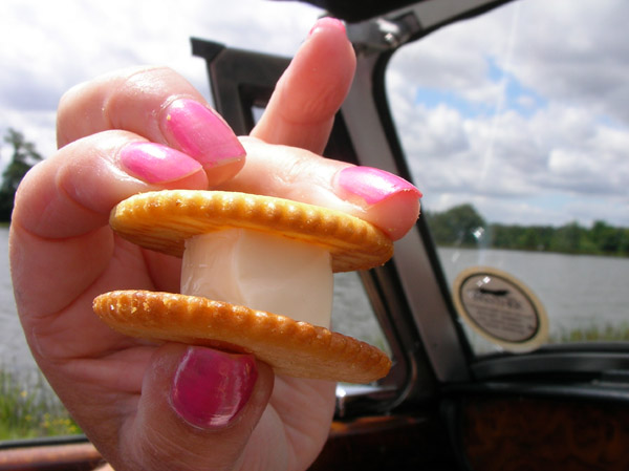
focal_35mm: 38
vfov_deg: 37.7
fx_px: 690
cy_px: 236
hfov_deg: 49.0
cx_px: 314
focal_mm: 5.8
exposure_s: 1/353
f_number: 5.6
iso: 50
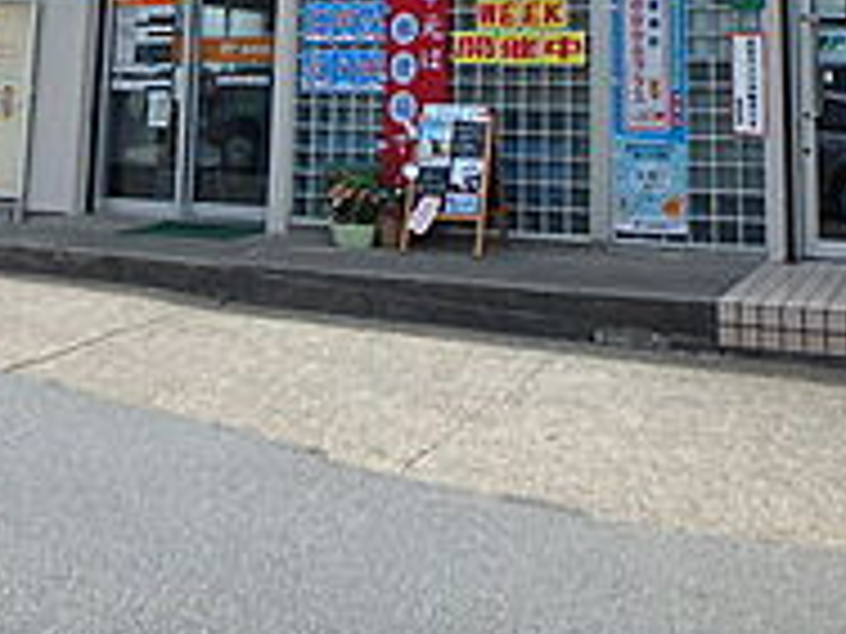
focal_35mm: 50
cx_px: 436
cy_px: -94
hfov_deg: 38.2
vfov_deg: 26.4
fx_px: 1222
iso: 125
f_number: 3.5
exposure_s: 1/640
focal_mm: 3.7
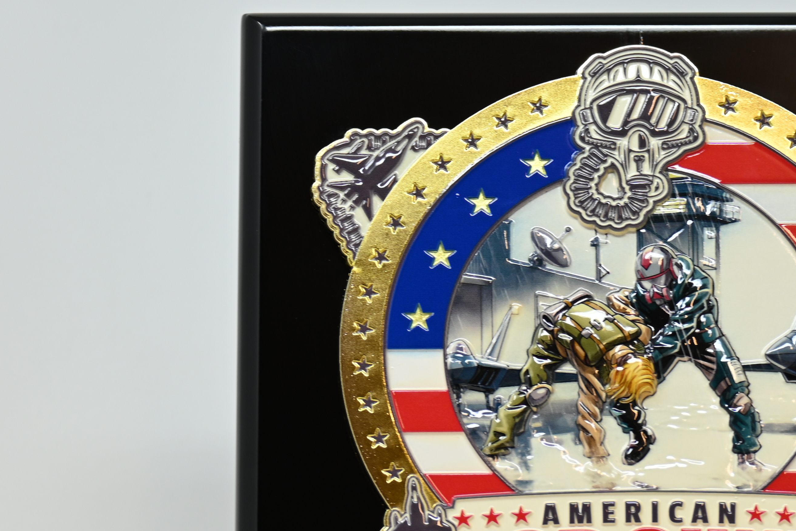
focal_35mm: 269
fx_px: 5948
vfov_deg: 5.1
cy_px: 497
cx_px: 590
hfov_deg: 7.6
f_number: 5
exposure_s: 1/20
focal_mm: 84
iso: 100
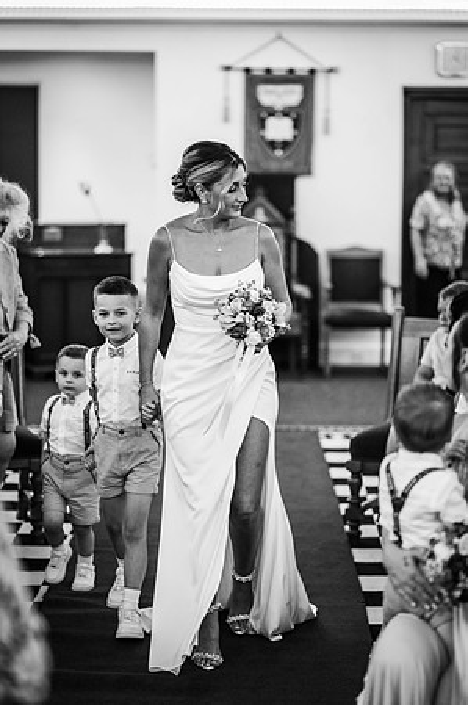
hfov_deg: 16.0
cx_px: 234
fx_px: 1661
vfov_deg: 23.9
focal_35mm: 85
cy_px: 352
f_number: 1.8
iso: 900
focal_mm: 85
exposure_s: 1/200
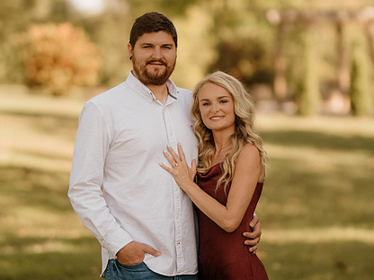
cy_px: 163
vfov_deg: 8.7
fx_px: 1837
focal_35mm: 170
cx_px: 173
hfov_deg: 11.6
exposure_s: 1/1600
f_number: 1.4
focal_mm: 85
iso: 200
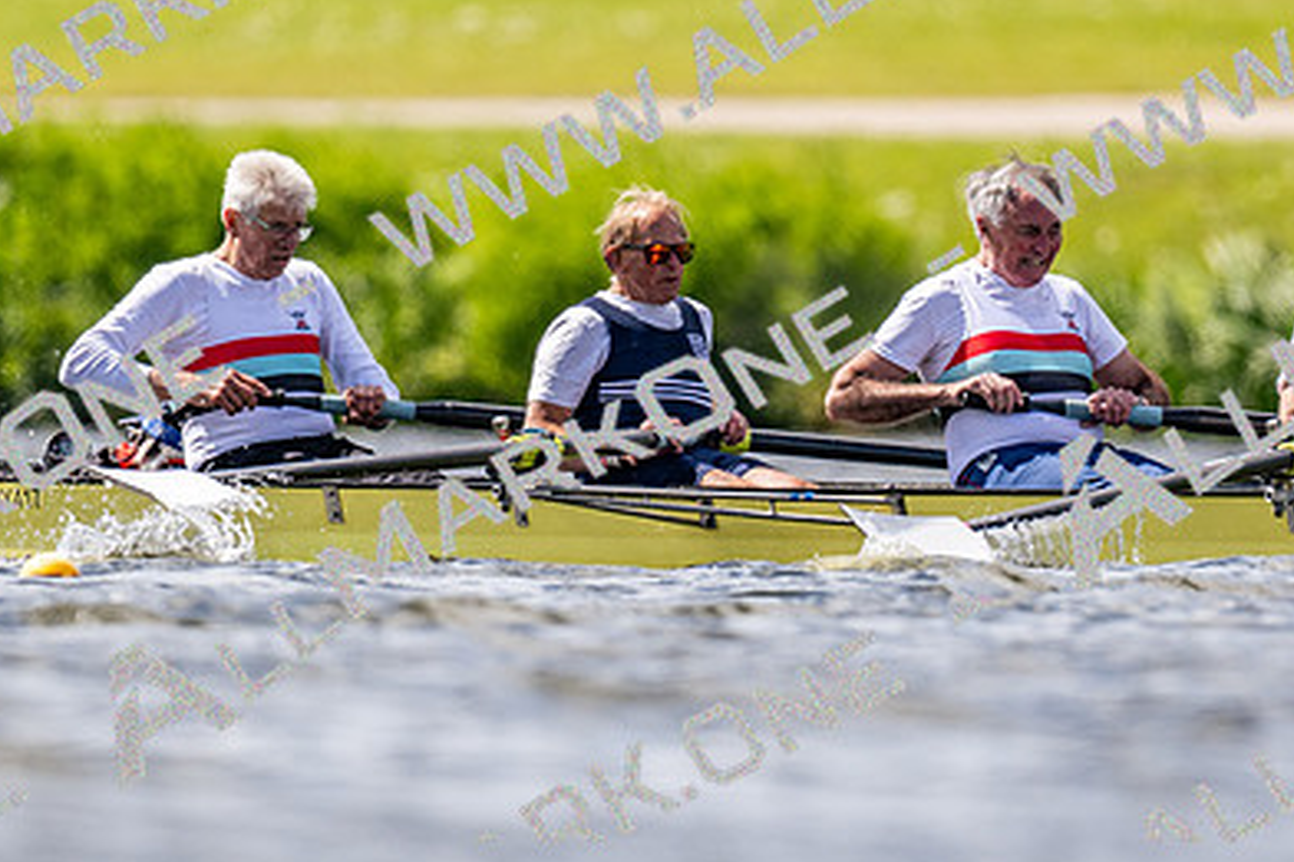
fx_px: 47784
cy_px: 277
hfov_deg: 1.6
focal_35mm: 1330
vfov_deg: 1.0
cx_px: 776
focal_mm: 600
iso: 220
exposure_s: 1/2500
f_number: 4
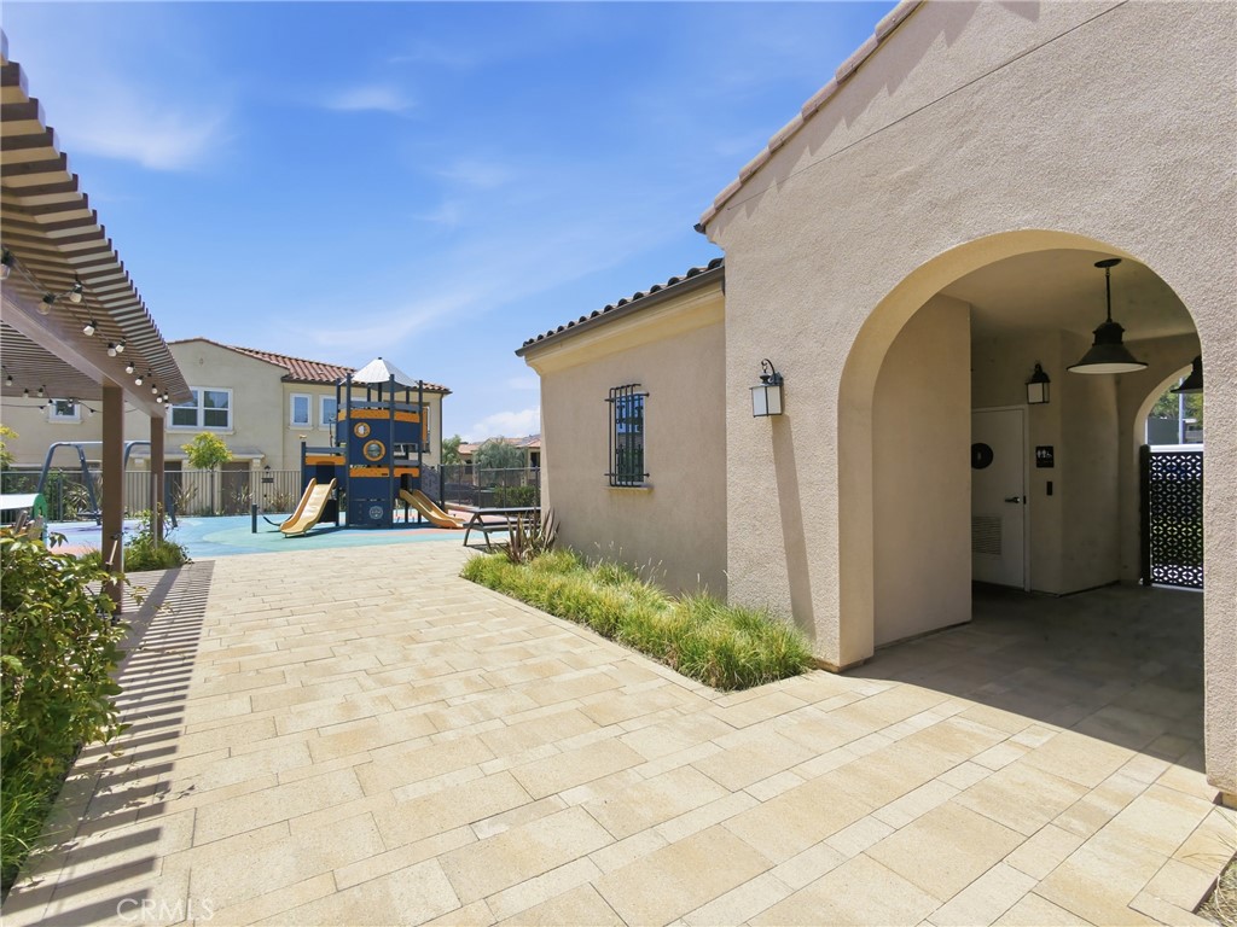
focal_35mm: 16
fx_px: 572
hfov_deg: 94.5
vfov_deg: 78.1
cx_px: 618
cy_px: 464
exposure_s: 1/800
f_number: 2.2
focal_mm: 3
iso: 100
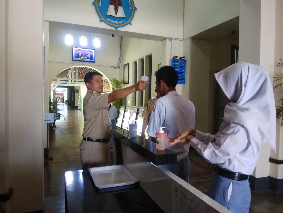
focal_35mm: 21
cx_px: 142
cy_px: 106
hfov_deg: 79.0
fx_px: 172
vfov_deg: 63.4
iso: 400
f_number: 2
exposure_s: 1/25
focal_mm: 3.57
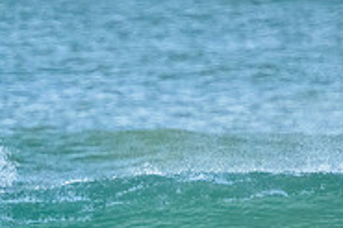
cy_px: 335
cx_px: -9
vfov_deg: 0.5
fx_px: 23883
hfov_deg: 0.8
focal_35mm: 2509
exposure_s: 1/1600
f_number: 11
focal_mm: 800
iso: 7200
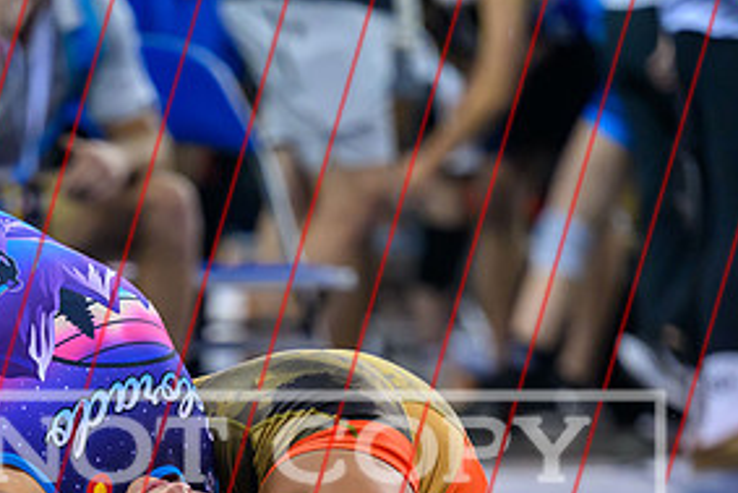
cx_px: -7
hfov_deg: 4.5
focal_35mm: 459
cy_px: 596
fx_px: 9414
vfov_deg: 3.0
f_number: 2.8
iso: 3200
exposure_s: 1/800
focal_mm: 175
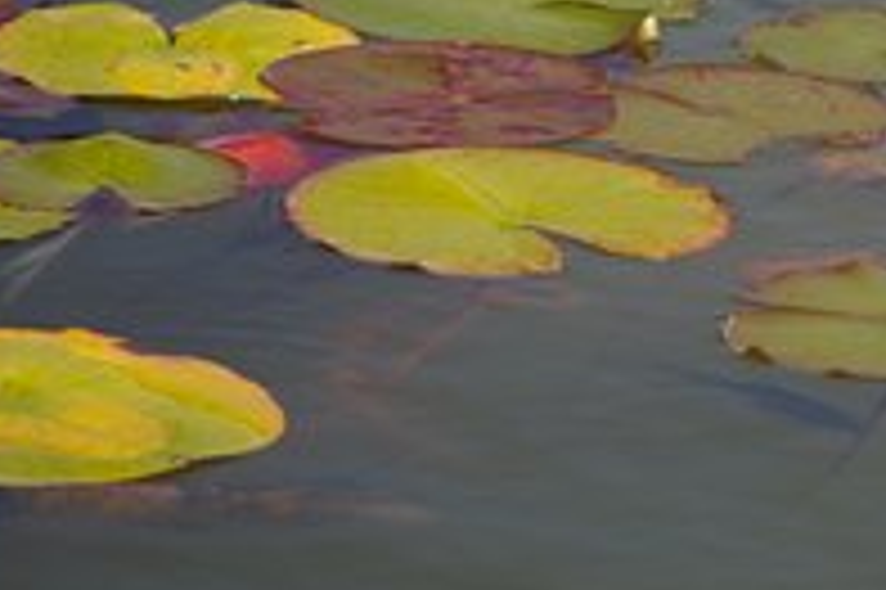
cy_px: 140
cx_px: 751
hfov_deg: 2.9
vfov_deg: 2.0
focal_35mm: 701
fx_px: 17238
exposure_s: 1/350
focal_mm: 180
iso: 200
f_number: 5.6
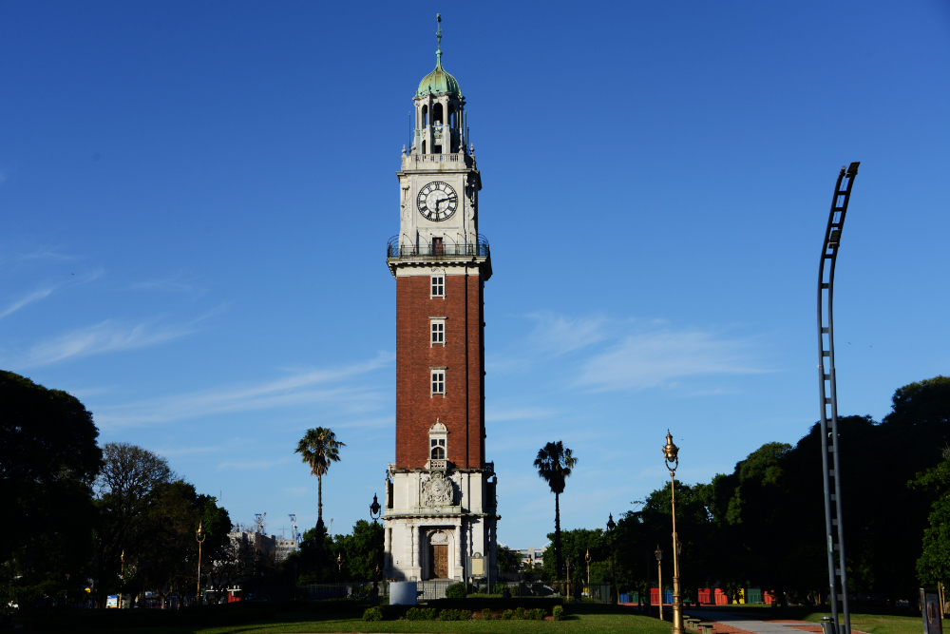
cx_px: 475
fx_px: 1531
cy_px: 317
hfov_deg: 34.5
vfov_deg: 23.4
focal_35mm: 58
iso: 200
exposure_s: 1/1000
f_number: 7.1
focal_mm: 58
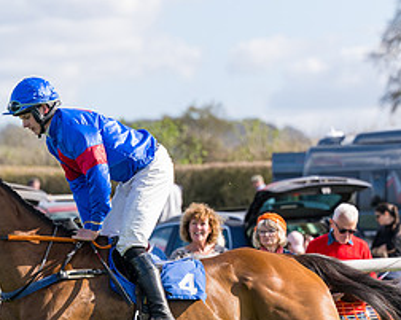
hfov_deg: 5.5
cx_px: 166
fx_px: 4173
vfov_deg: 4.4
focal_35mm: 352
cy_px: 320
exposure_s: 1/2500
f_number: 3.5
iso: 400
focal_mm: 125
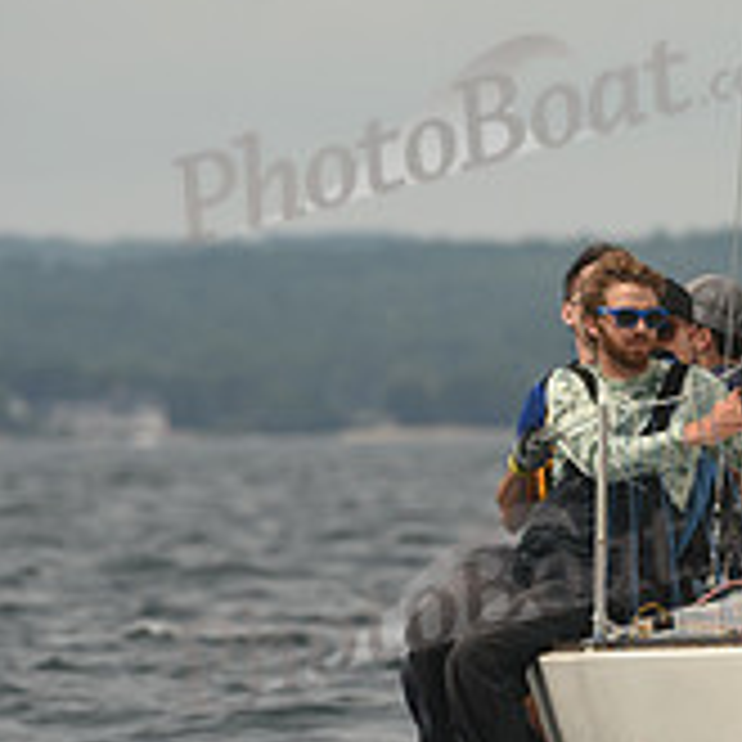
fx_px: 23936
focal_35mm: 987
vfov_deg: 1.8
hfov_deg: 1.8
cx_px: 1043
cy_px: 299
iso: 250
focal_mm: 330
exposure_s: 1/1000
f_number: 7.1
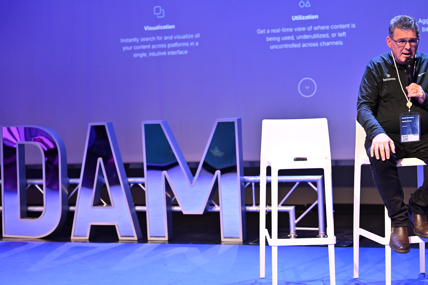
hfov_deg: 26.0
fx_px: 927
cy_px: 141
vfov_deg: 17.5
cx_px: 234
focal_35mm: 78
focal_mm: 70
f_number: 2.8
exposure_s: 1/160
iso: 1600
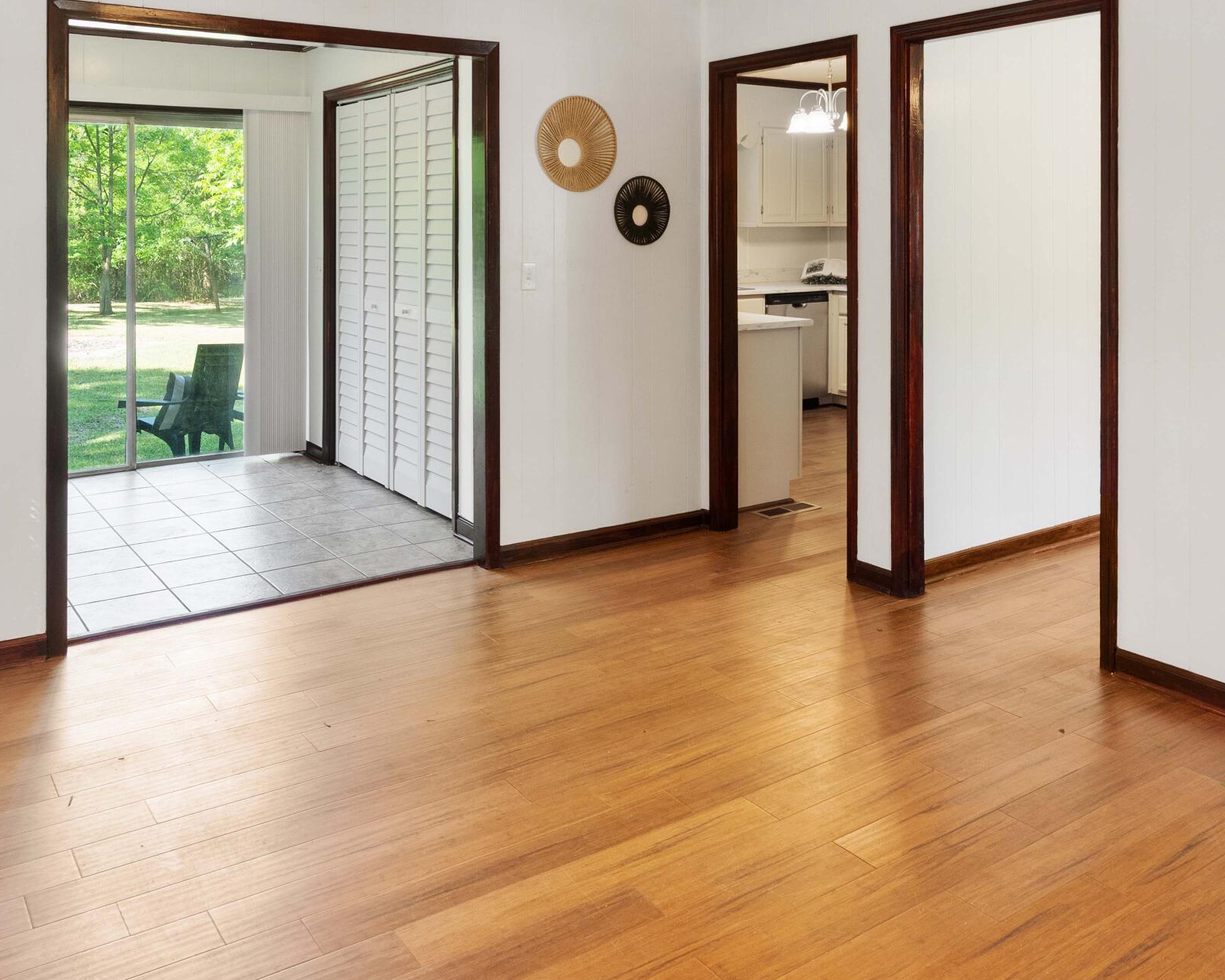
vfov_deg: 47.2
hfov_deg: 58.7
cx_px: 584
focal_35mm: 30
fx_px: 1088
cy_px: 282
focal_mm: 17
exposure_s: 1/3
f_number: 8
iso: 640
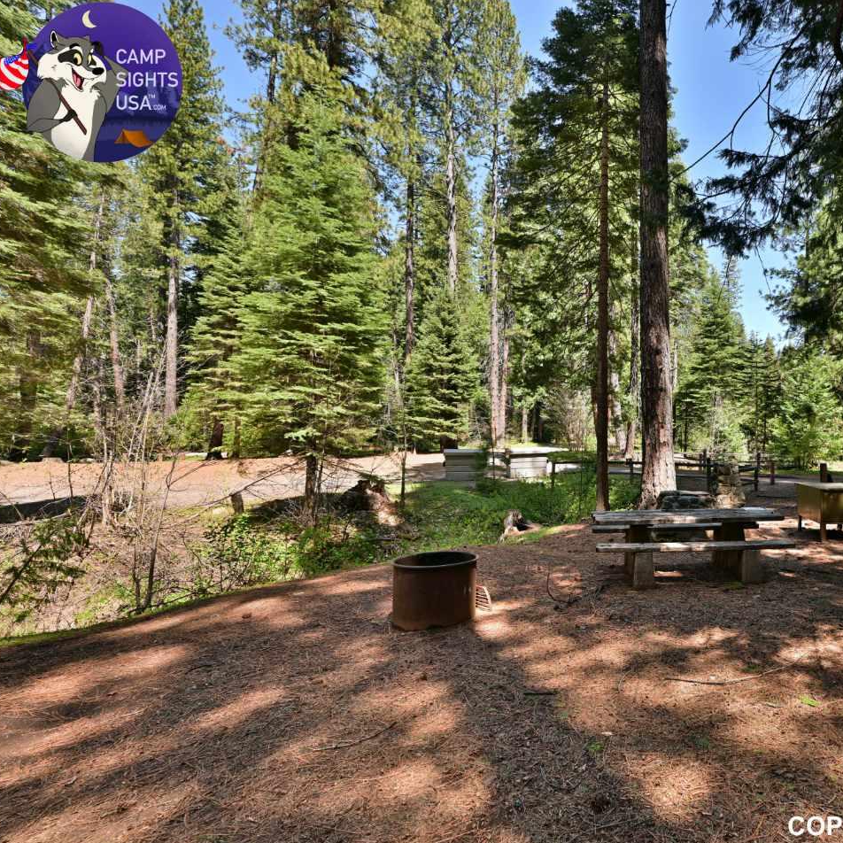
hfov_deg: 75.3
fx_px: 496
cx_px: 624
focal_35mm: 18
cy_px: 424
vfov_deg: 80.7
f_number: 8
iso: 100
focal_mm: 14
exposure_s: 1/60
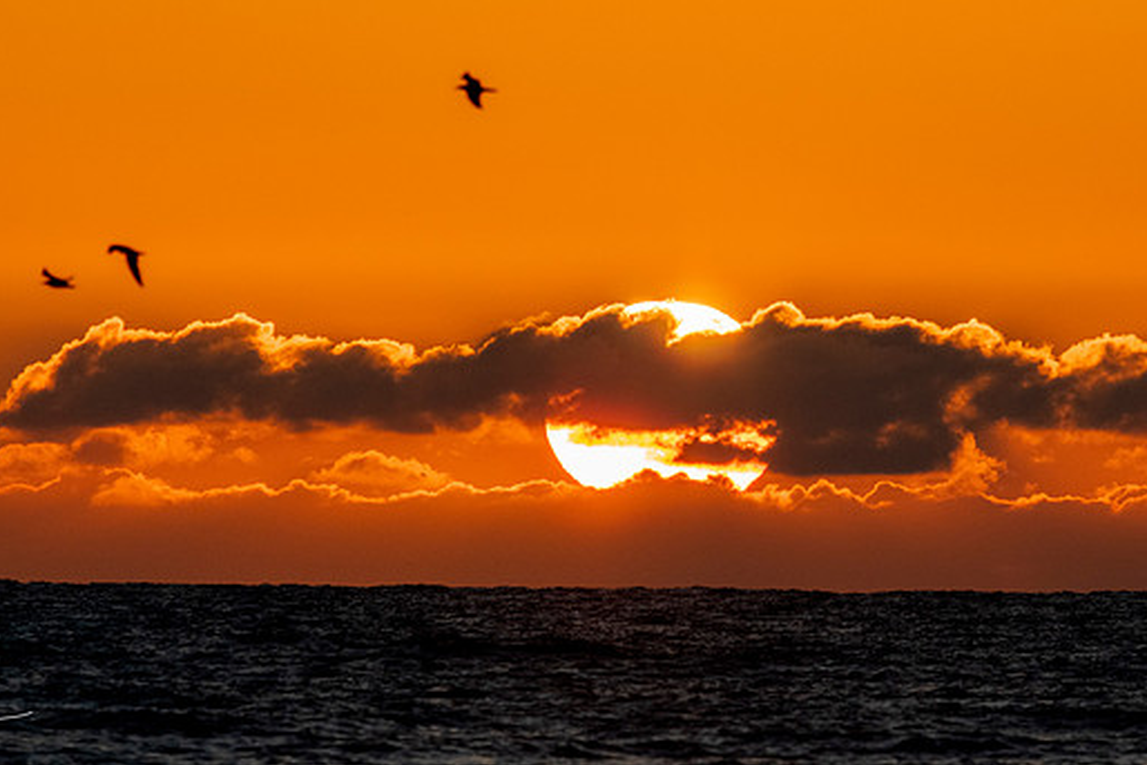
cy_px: 83
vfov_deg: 1.7
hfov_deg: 2.5
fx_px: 26132
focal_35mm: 820
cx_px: 728
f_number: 8
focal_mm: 420
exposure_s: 1/2000
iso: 500
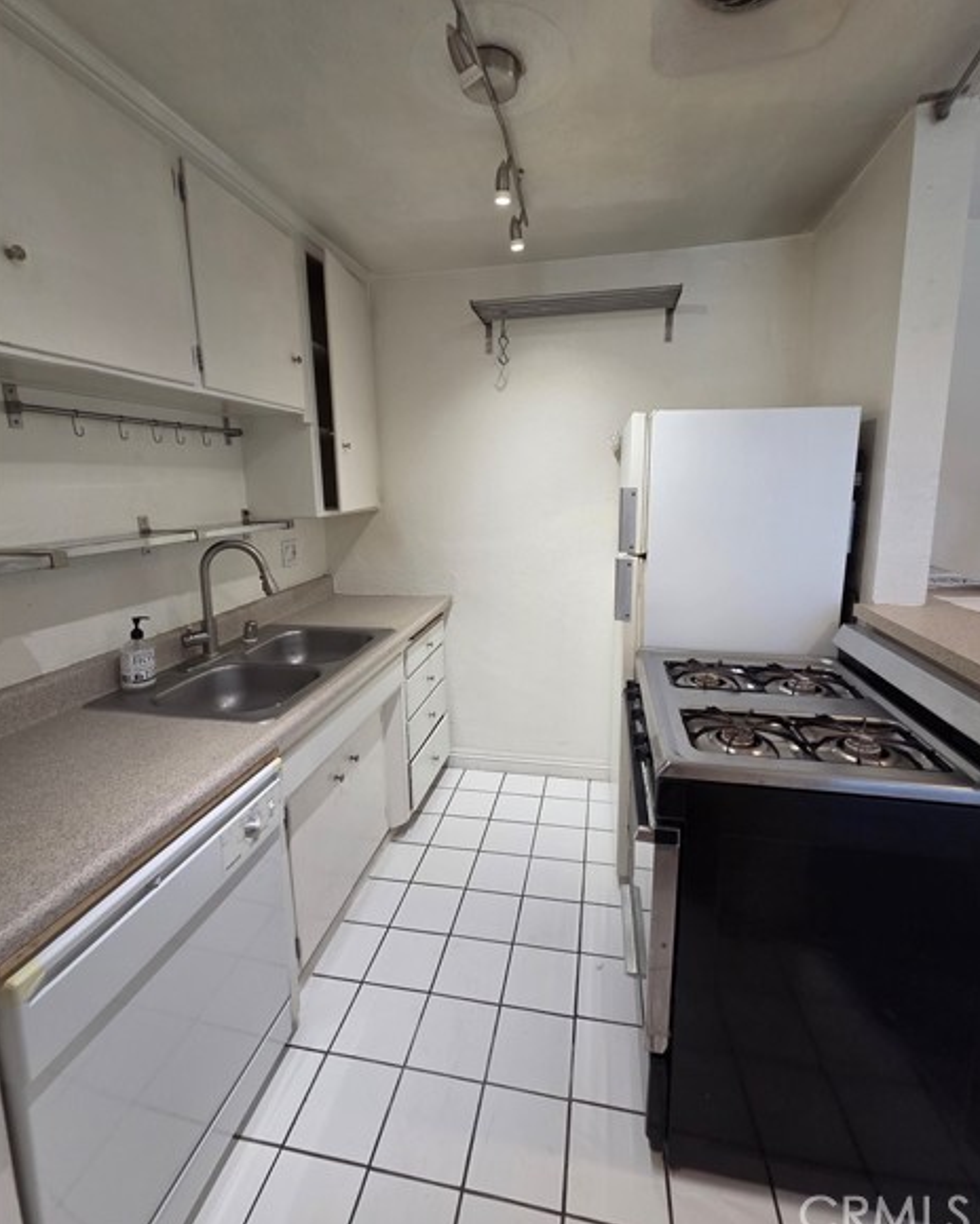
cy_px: 570
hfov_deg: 88.0
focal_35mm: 14
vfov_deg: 100.5
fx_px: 508
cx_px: 494
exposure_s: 1/120
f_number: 2.2
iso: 200
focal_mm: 2.2
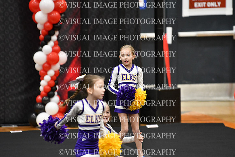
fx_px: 1959
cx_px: 118
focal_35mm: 300
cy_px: 78
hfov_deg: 6.9
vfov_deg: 4.6
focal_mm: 200
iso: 5000
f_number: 2.8
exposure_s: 1/800
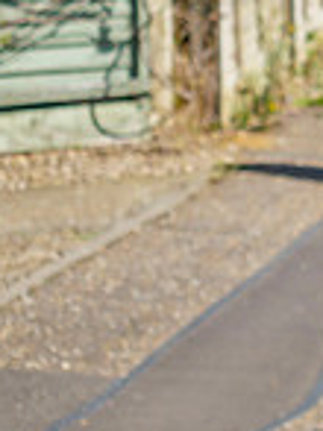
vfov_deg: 6.7
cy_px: -45
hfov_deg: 4.9
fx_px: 3651
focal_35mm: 293
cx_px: 816
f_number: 3.5
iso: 200
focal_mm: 36
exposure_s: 1/1250
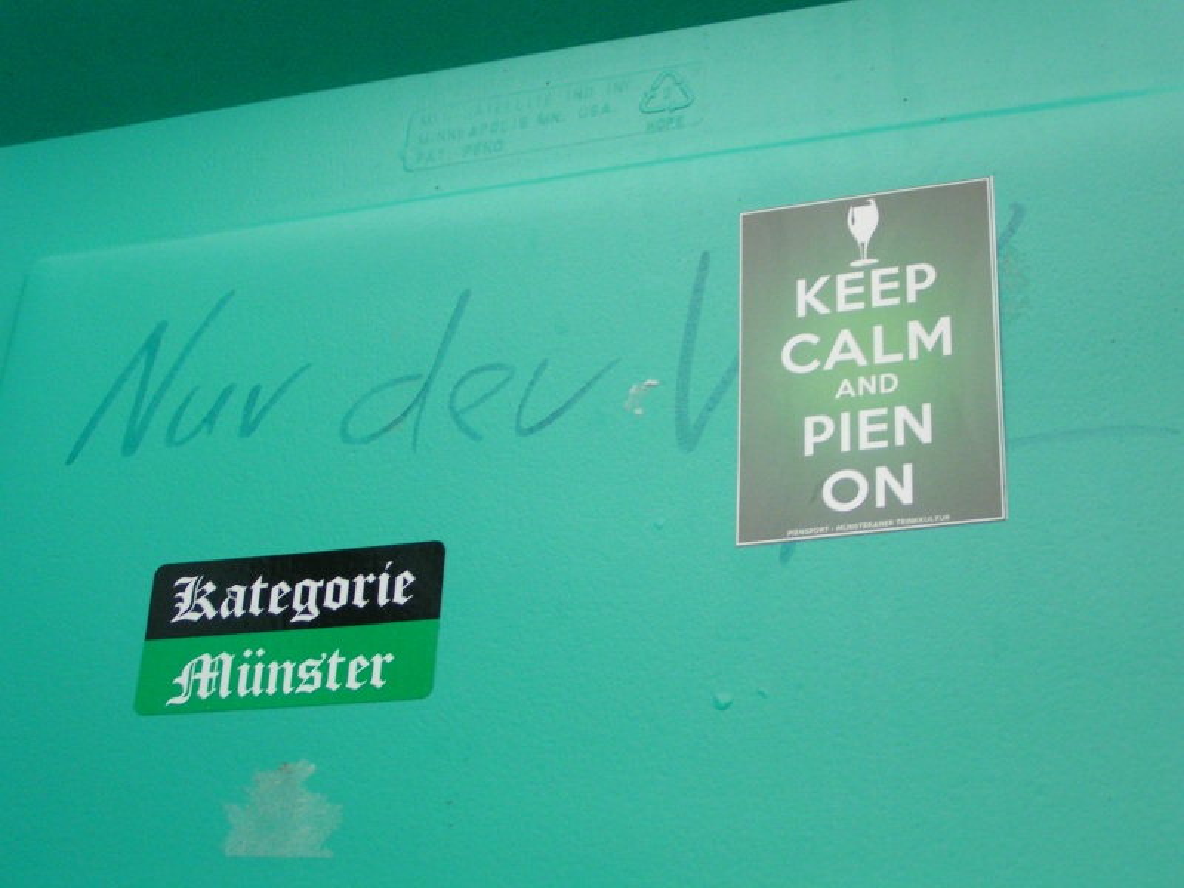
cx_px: 592
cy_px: 444
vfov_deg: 27.0
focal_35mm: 54
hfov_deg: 35.5
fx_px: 1847
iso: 200
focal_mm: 8.3
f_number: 3.2
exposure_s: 1/30
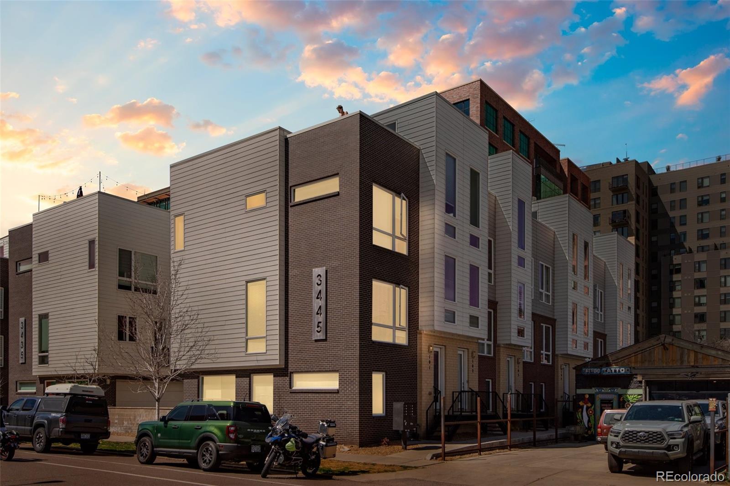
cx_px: 365
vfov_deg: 44.9
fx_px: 588
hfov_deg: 63.7
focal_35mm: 29
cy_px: 243
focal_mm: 29
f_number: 9
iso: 320
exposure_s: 1/640
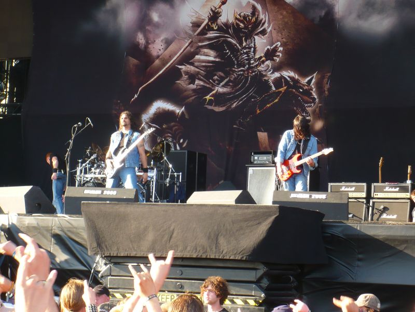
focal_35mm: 100
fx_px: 1199
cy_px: 156
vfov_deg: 14.8
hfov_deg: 19.6
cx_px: 208
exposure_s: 1/50
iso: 100
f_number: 5.6
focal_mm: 16.4
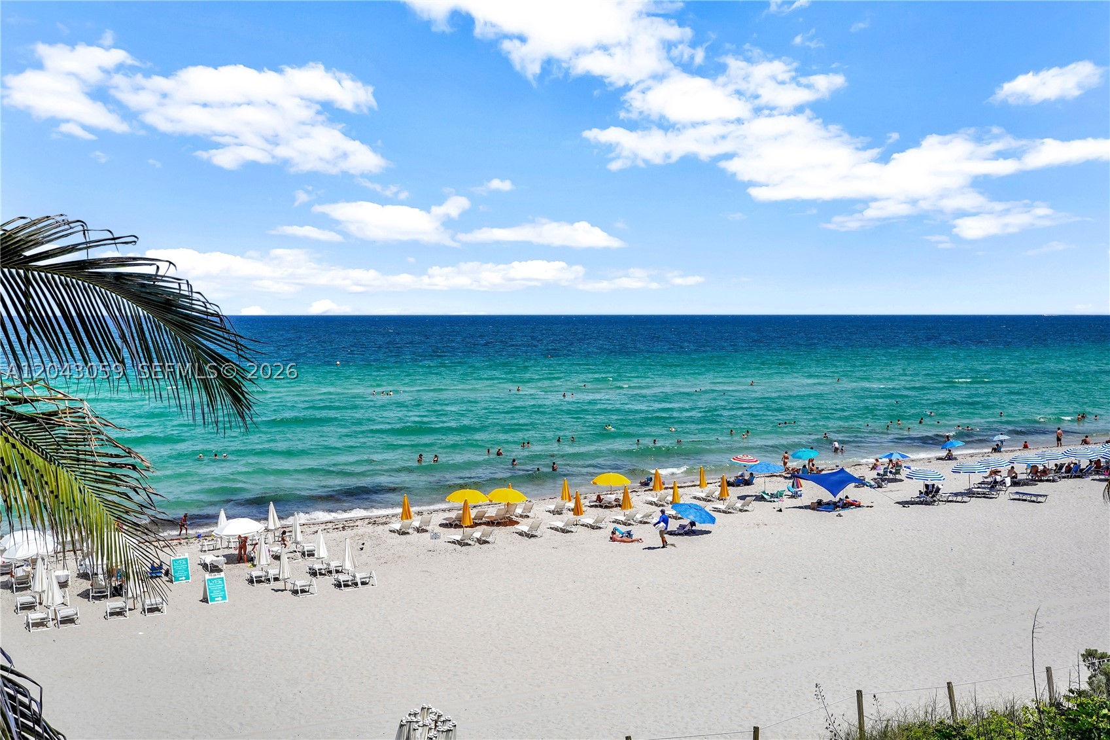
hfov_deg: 54.4
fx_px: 1079
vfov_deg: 37.8
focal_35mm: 35
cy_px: 370
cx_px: 555
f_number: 8
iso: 250
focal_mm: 35
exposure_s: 1/1250
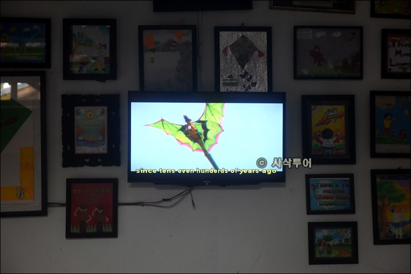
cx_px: 206
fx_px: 800
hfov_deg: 28.8
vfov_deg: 19.5
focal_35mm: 70
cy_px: 137
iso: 2000
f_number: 4.5
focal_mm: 70
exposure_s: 1/80
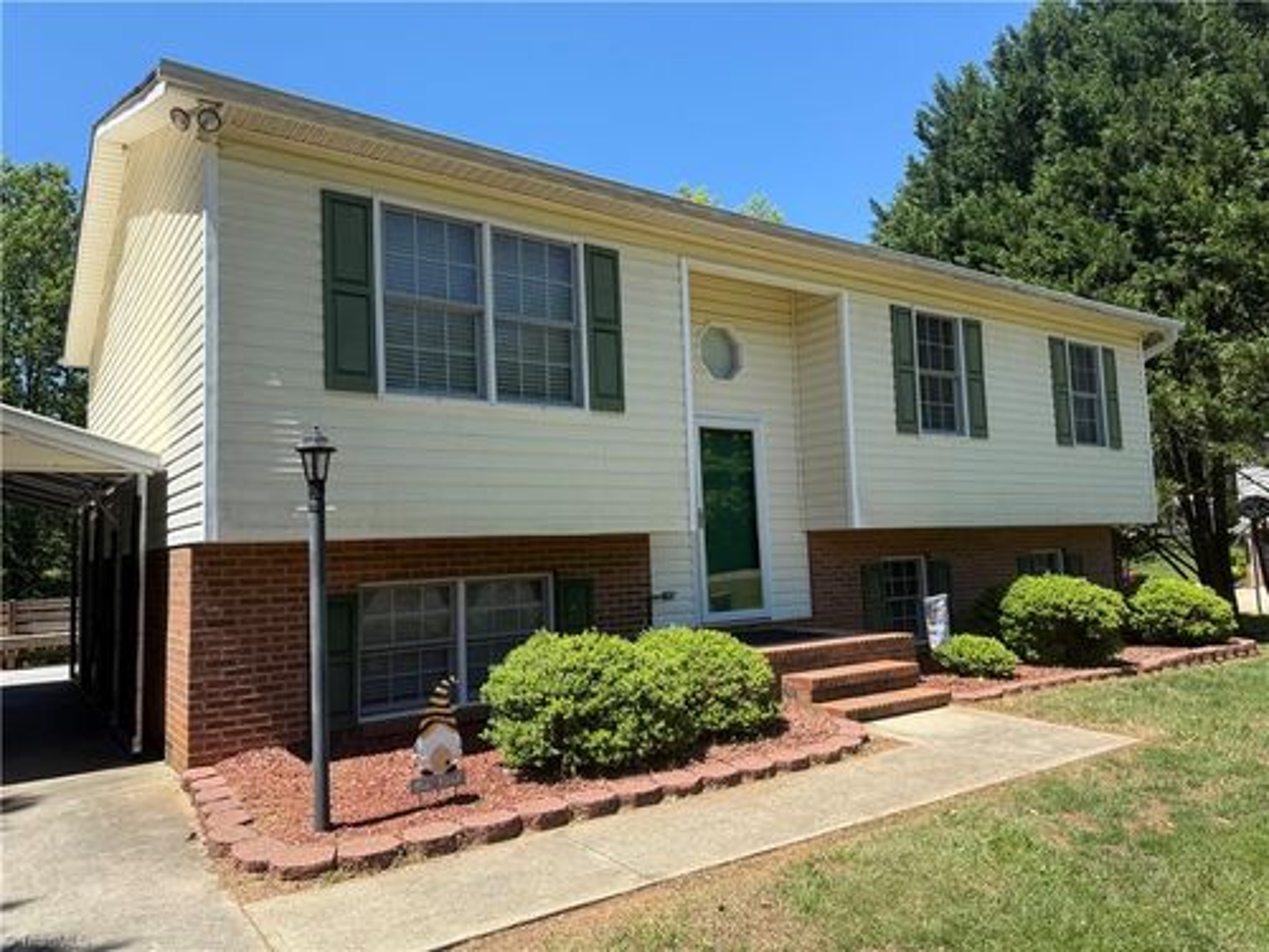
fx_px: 880
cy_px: 476
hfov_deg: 71.6
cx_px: 634
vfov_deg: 56.8
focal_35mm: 24
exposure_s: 1/2445
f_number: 1.78
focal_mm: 6.76
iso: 80
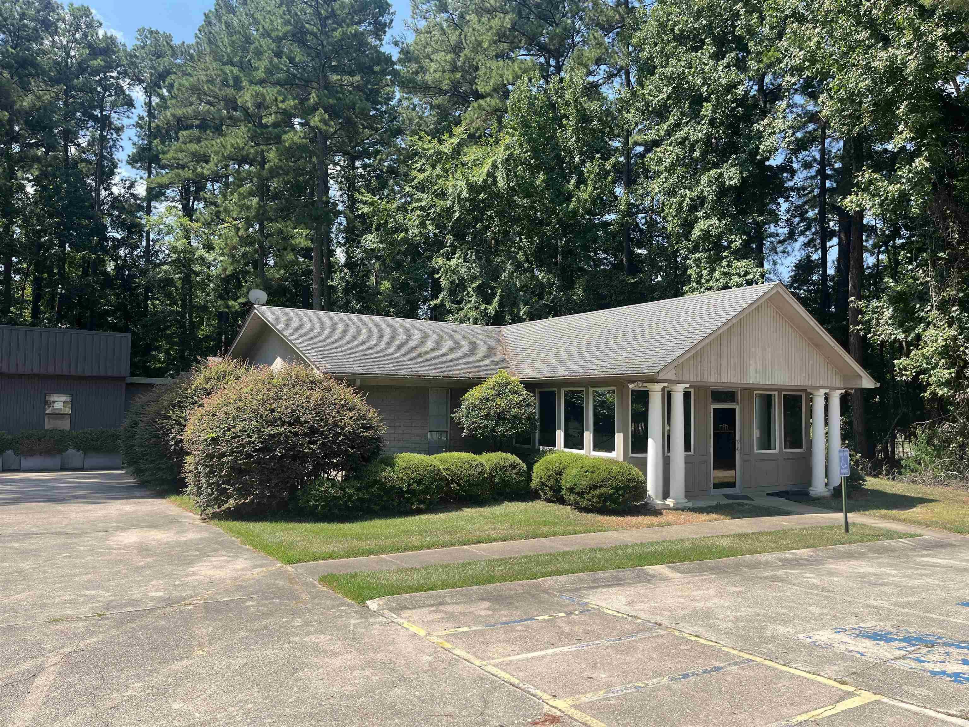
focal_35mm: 26
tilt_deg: +3.0
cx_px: 484
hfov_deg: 67.3
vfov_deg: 53.1
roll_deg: +0.0
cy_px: 364
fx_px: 728
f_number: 1.6
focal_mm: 5.1
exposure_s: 1/1721
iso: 50
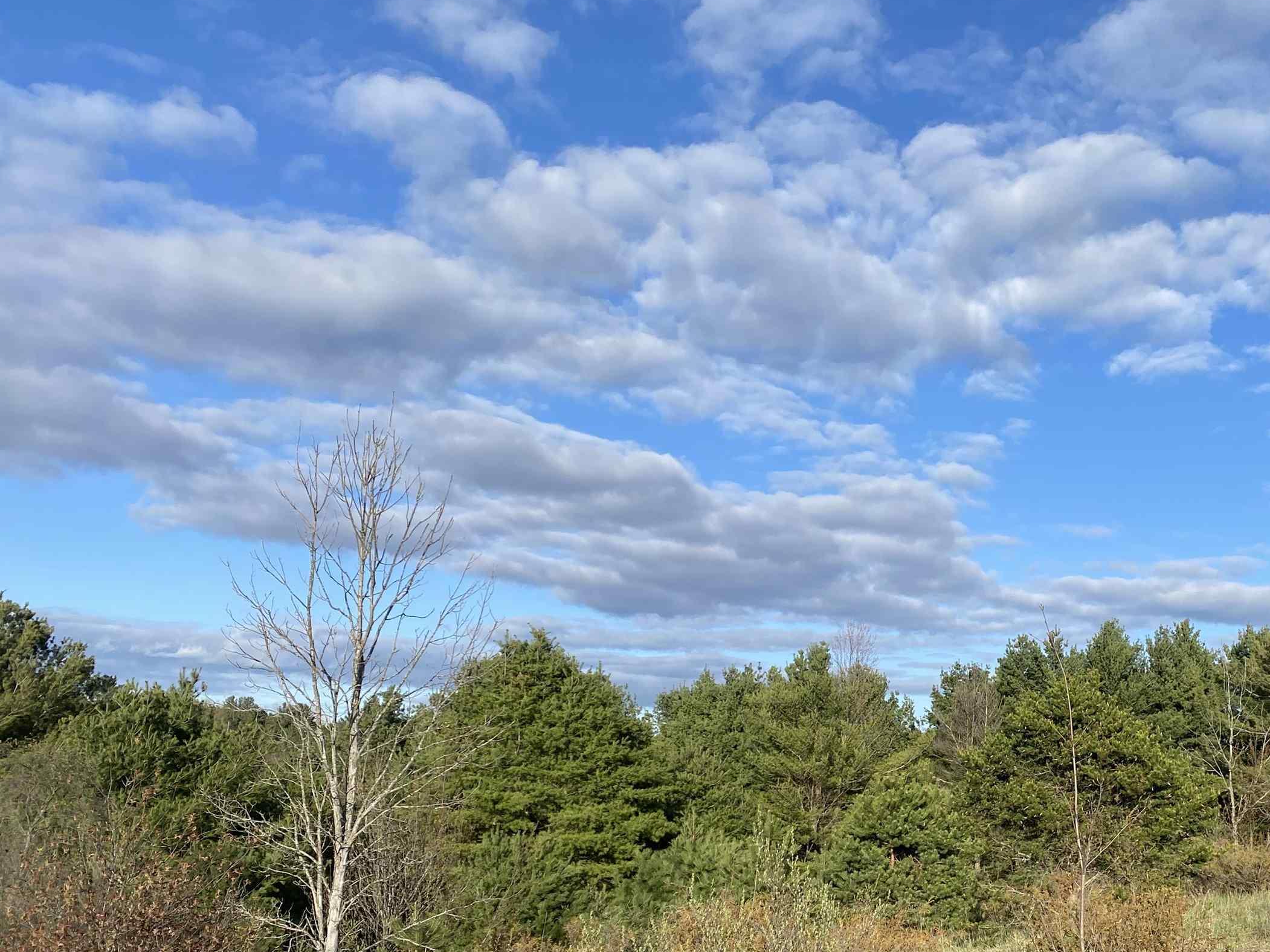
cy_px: 609
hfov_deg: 47.5
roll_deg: -1.8
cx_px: 918
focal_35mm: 38
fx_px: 1394
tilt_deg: +5.8
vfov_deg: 37.4
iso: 32
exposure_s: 1/2625
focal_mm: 4.25
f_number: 1.8
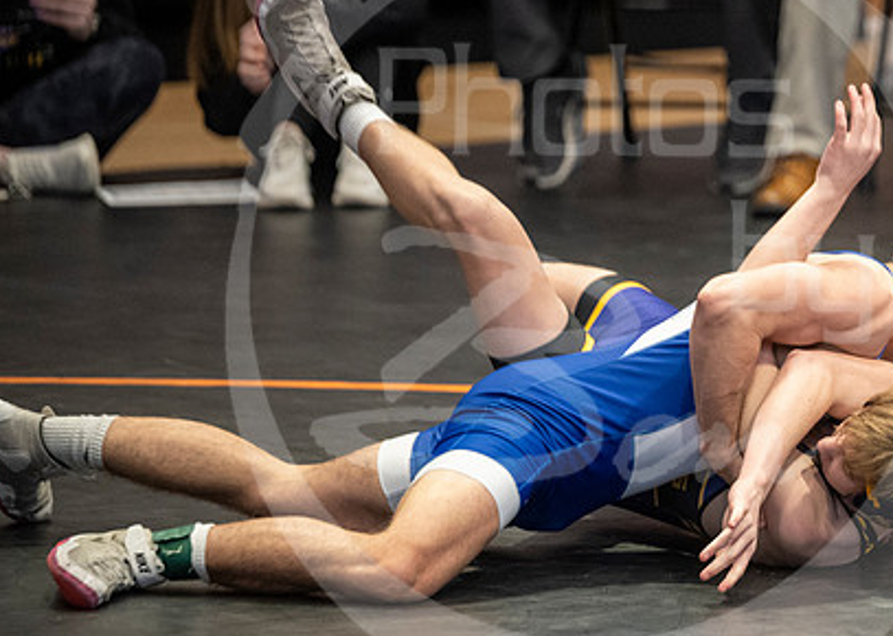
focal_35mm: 423
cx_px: 924
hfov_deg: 4.8
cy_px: 494
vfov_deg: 3.4
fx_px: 10719
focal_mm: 200
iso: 3200
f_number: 2.8
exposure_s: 1/1000
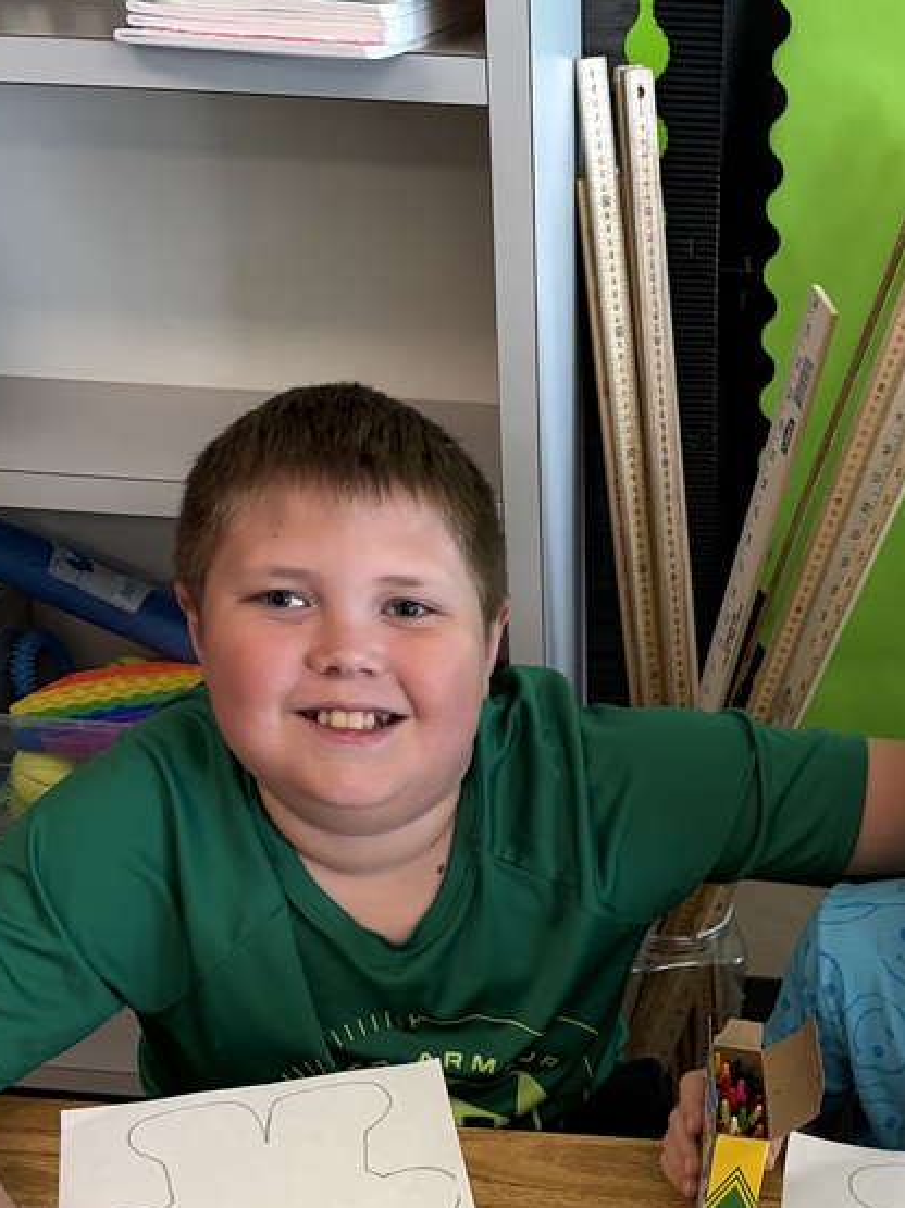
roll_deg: -1.4
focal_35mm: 48
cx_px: 703
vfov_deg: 38.1
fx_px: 1674
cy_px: 973
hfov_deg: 29.7
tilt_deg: -35.1
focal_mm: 5.96
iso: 250
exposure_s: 1/60
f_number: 1.6
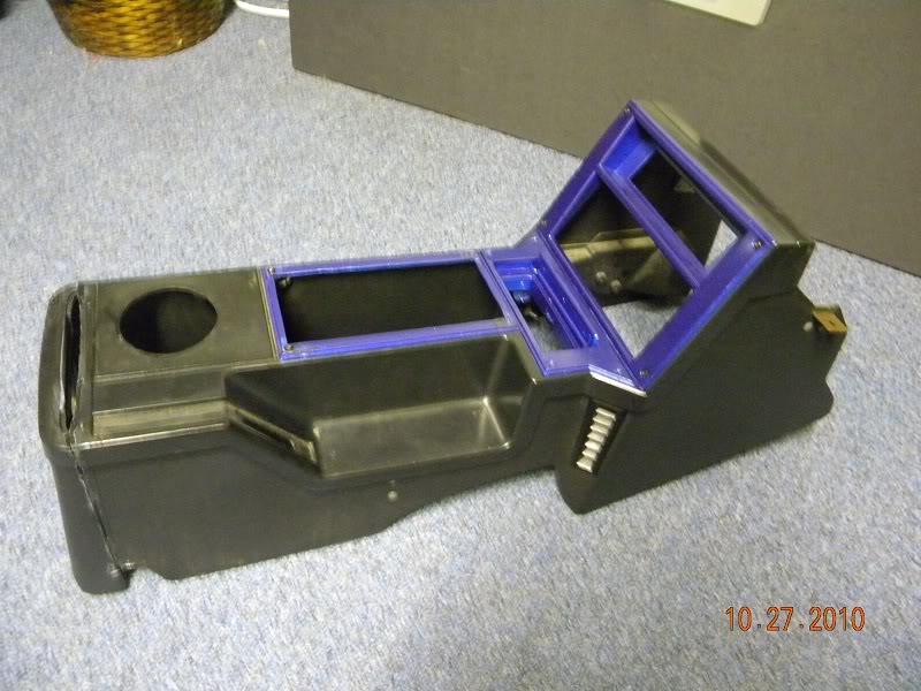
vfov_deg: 49.7
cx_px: 460
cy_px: 346
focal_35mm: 28
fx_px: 745
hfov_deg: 63.4
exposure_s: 1/4.2
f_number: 3.5
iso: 800
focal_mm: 5
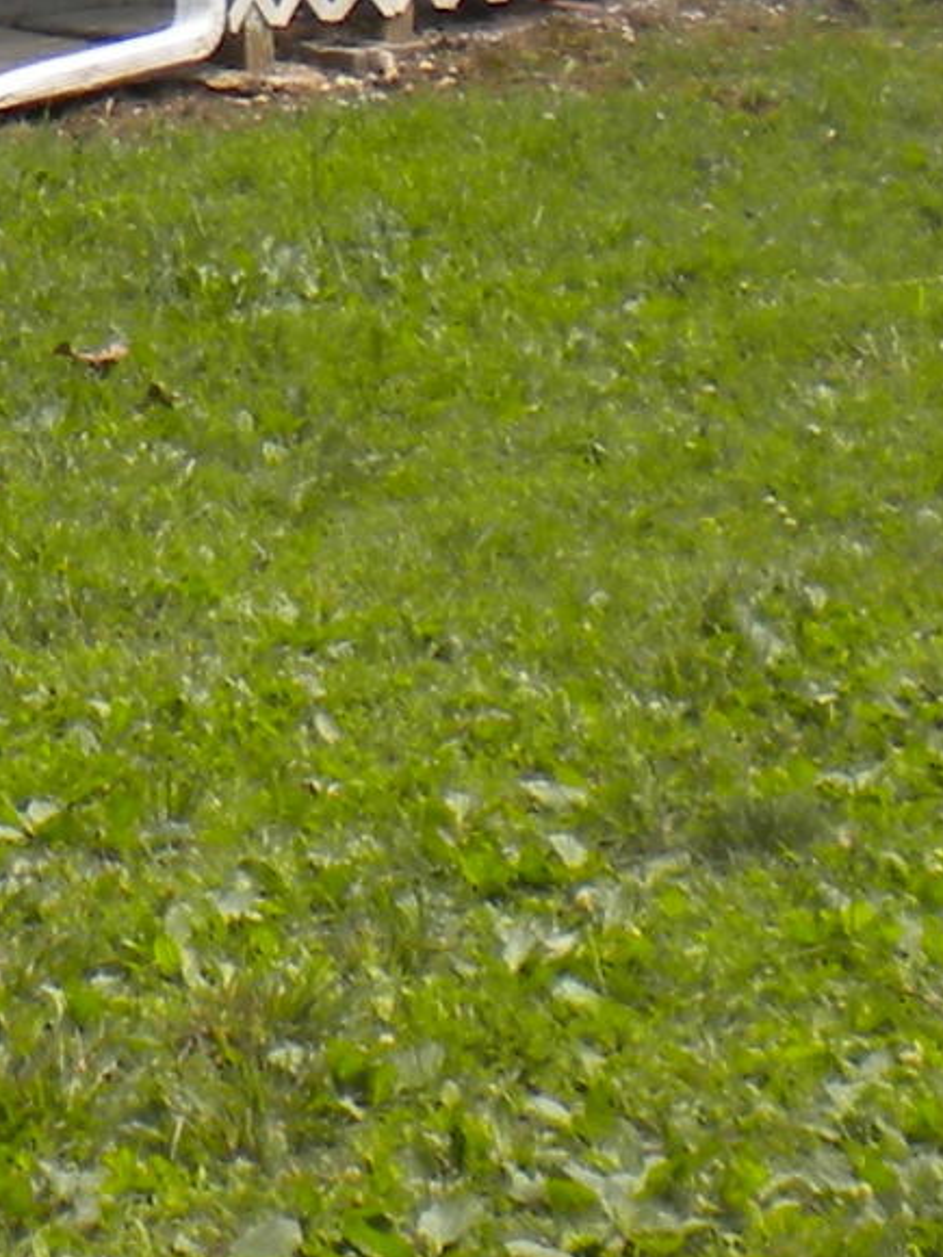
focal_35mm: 181
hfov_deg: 7.9
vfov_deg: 10.5
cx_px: -722
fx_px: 6574
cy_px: -633
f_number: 4.6
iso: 80
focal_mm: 6.3
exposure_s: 1/244
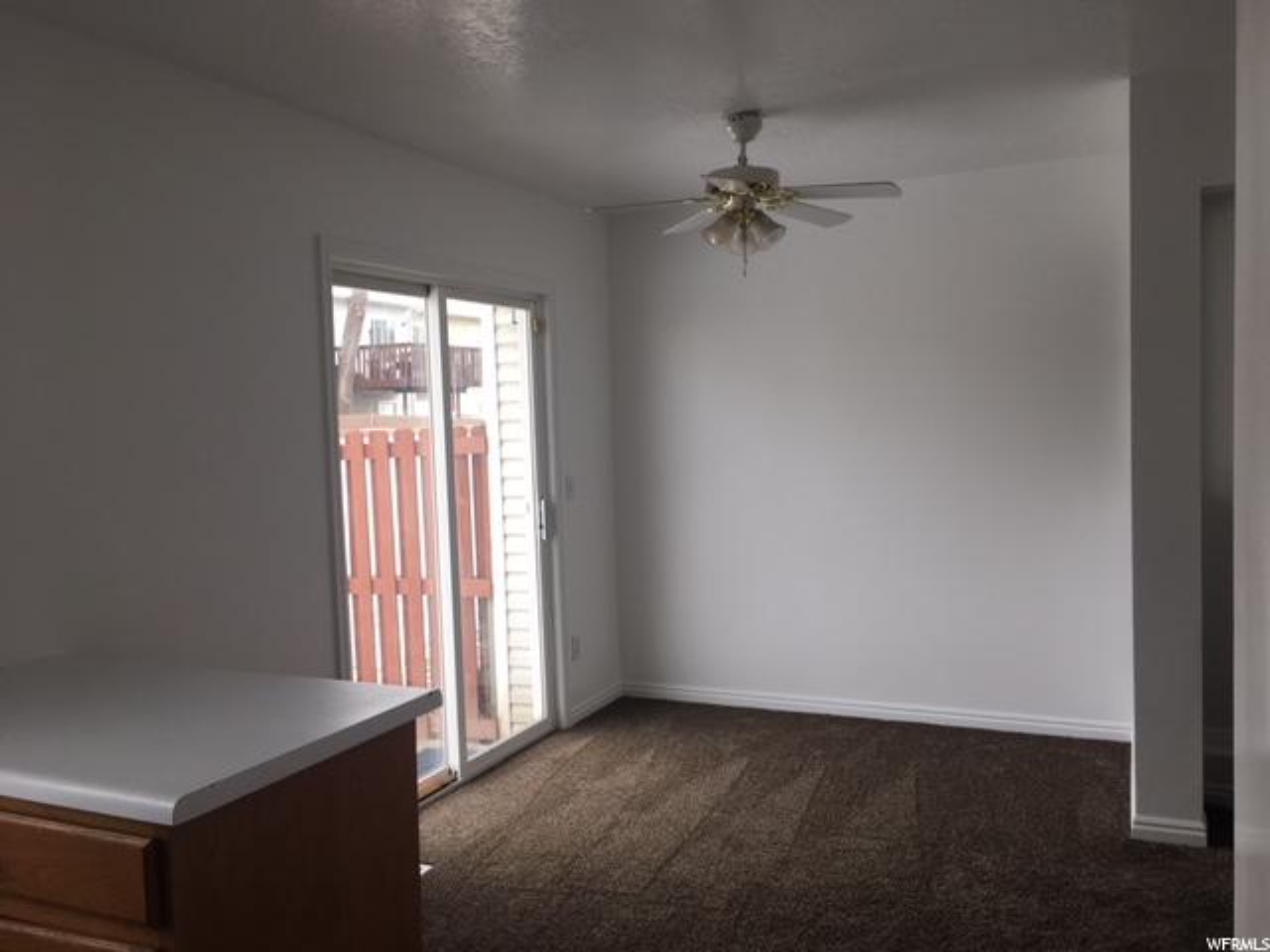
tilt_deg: -3.2
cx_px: 635
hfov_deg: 61.7
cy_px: 476
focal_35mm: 29
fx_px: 1064
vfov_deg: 48.2
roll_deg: +2.4
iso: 25
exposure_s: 1/120
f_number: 2.2
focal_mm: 4.15
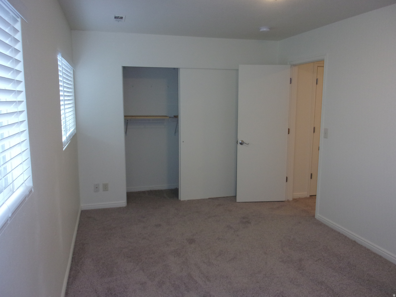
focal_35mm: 28
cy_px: 148
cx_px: 198
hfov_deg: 63.4
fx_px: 320
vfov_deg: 49.7
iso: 250
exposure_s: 1/34
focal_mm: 5.1
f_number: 3.9
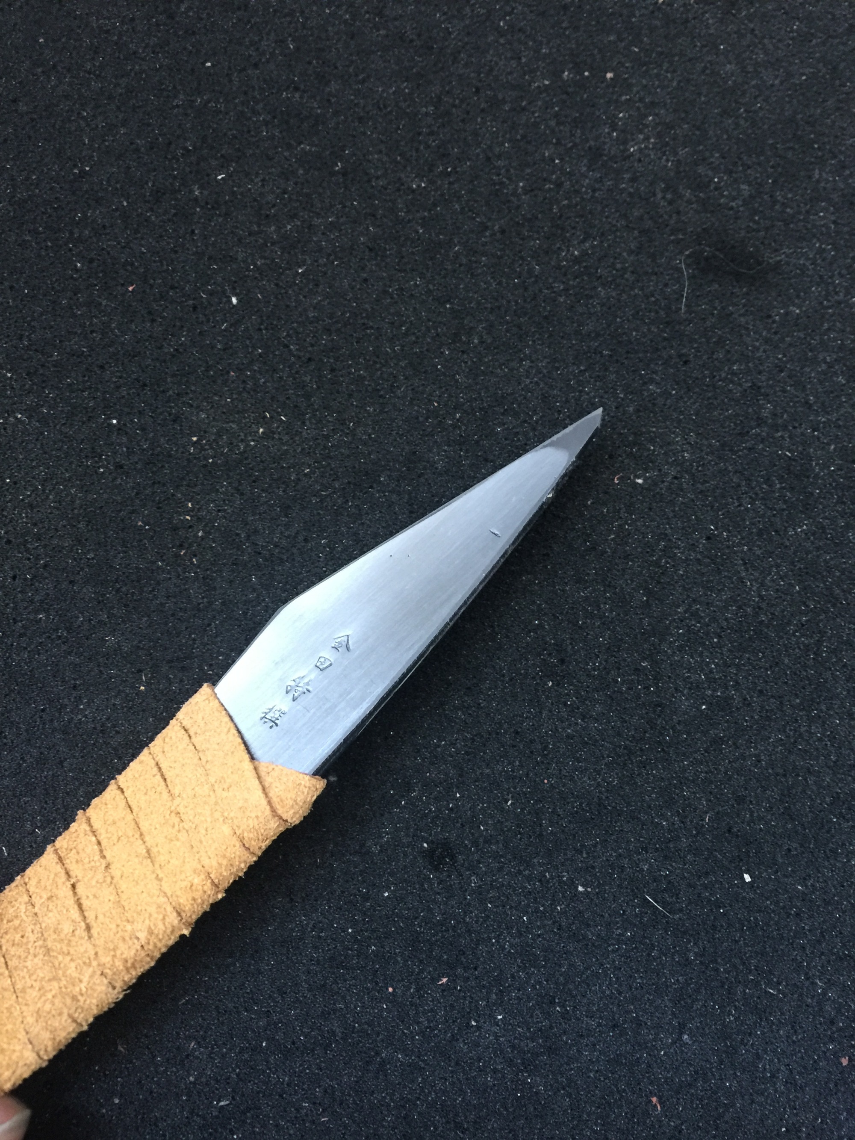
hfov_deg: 48.2
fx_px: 955
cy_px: 570
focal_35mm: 29
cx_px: 428
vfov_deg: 61.7
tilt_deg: -77.6
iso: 125
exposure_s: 1/10
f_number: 2.2
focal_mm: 4.15
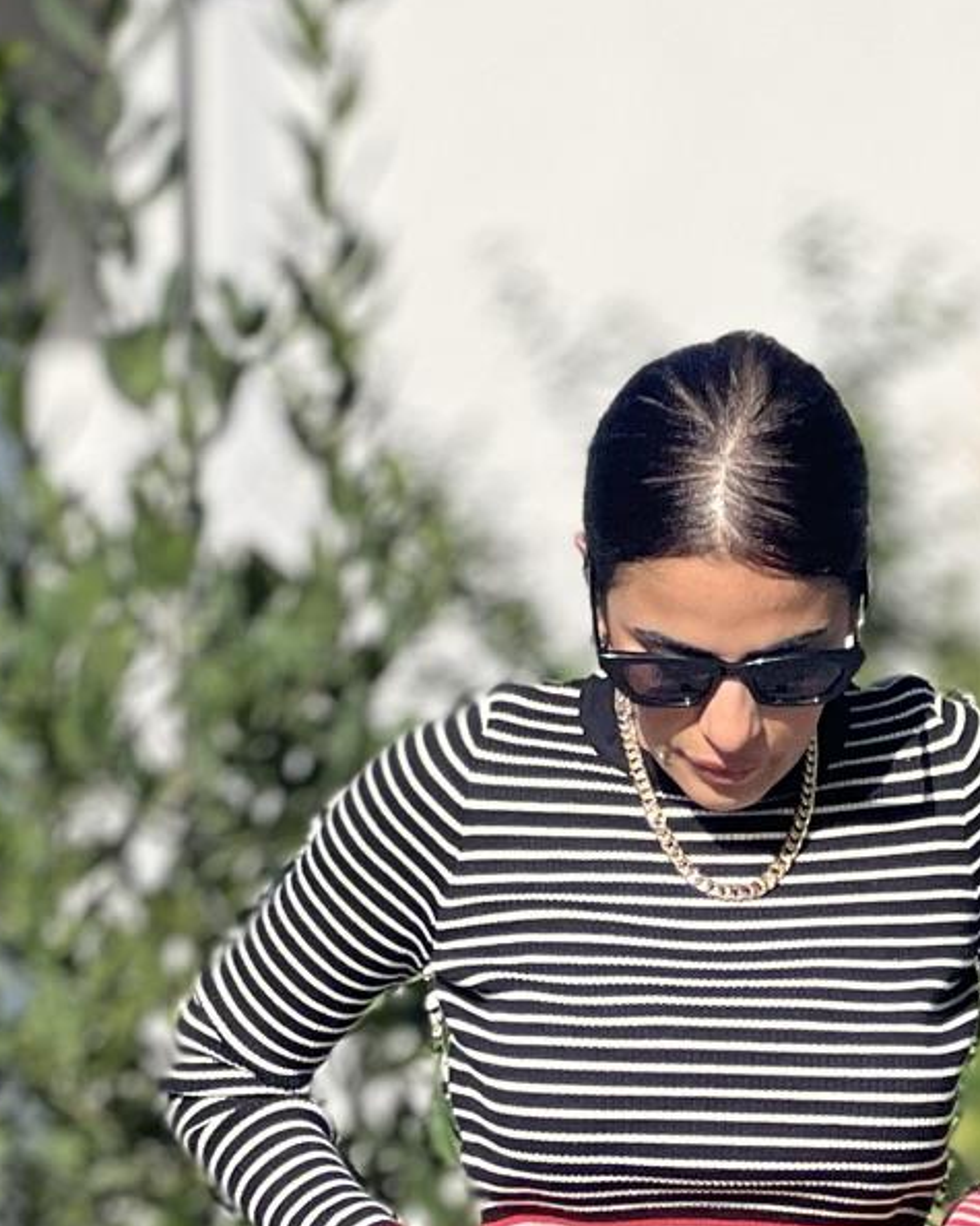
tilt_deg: -7.1
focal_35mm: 259
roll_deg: +0.4
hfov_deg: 6.0
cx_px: 992
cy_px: 1957
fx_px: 9393
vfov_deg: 7.3
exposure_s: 1/769
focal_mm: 9
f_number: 2.8
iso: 32
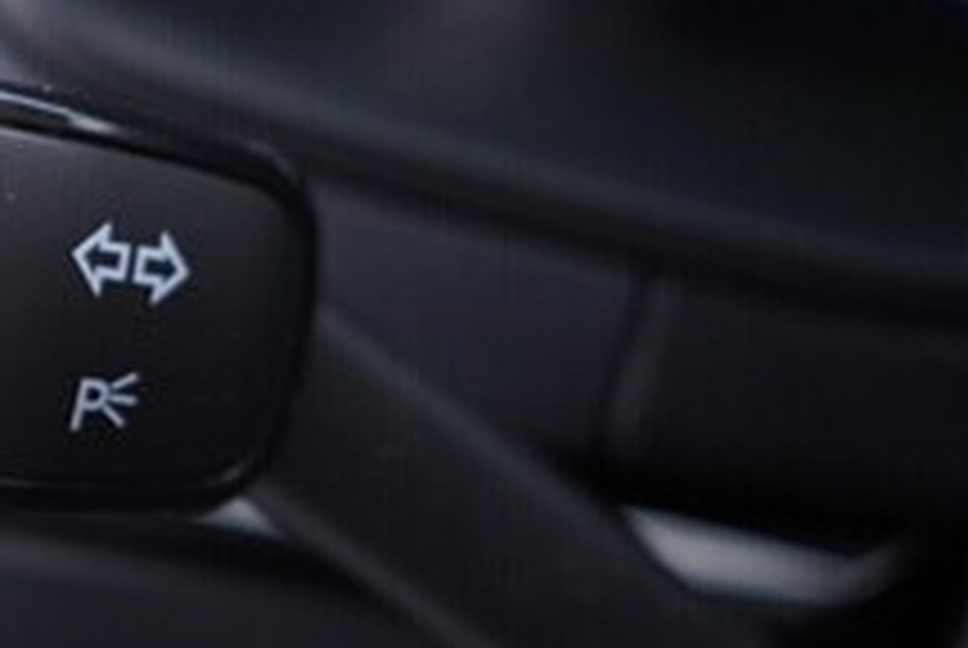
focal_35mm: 92
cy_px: 191
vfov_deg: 14.9
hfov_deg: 20.8
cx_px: -144
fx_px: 2477
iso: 250
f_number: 2.8
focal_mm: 24
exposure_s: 1/40
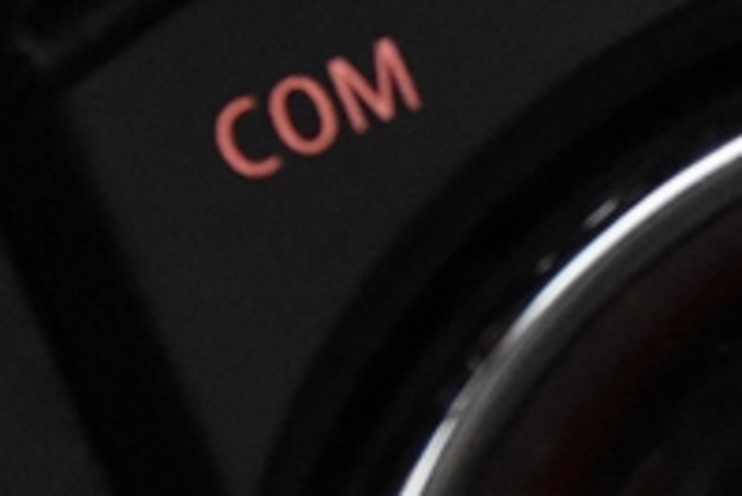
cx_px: 955
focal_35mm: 540
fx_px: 11138
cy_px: 147
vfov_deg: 2.6
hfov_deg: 3.8
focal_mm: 70
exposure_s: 1/125
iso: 8000
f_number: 4
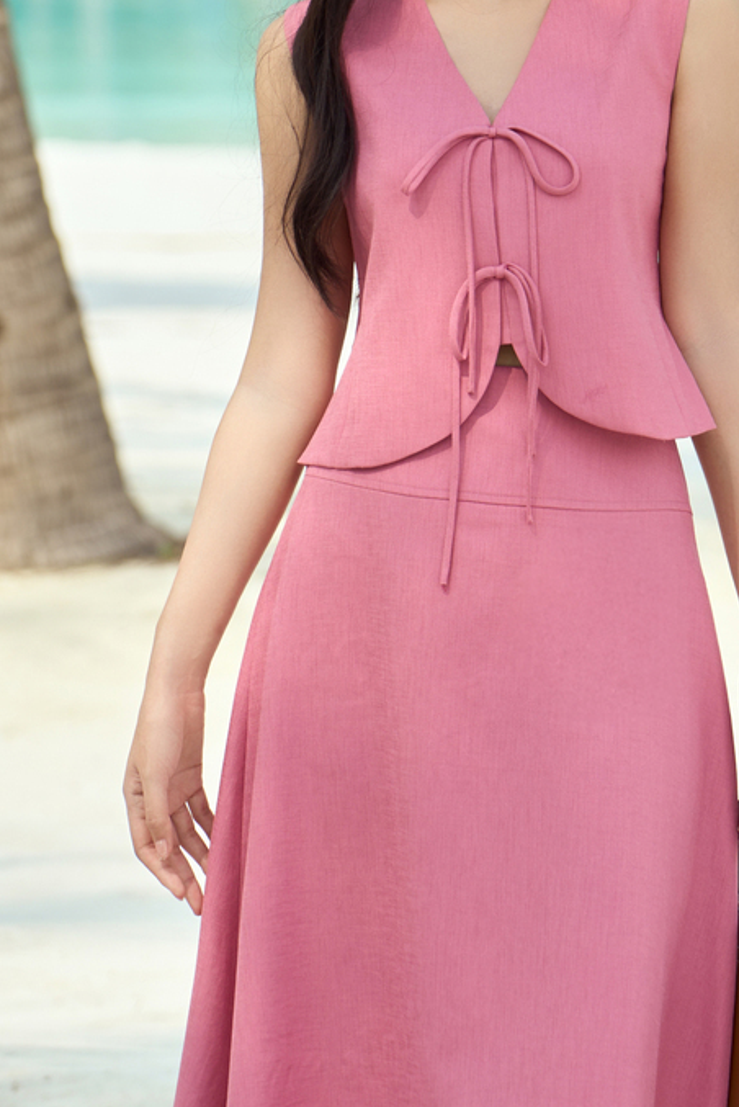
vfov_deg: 7.6
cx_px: 517
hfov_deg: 5.1
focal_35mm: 270
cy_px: 492
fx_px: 8305
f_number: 3.5
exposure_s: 1/640
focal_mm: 92
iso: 100
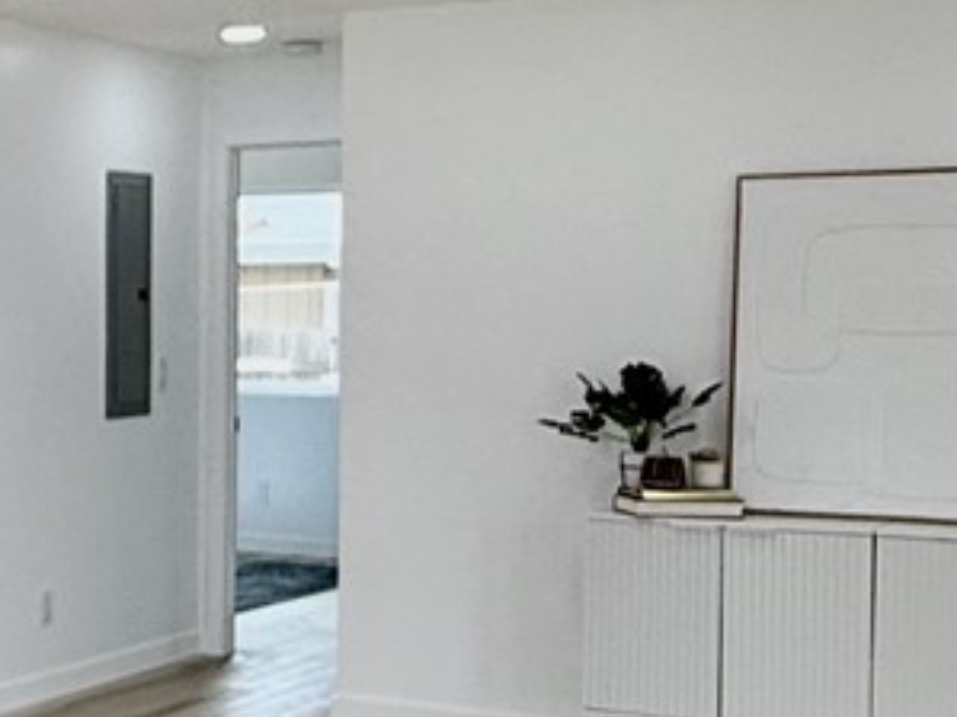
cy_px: 387
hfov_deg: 21.6
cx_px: -493
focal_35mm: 75
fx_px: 2073
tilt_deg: -1.7
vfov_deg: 19.6
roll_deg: -0.1
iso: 64
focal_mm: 2.22
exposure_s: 1/146
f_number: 2.2
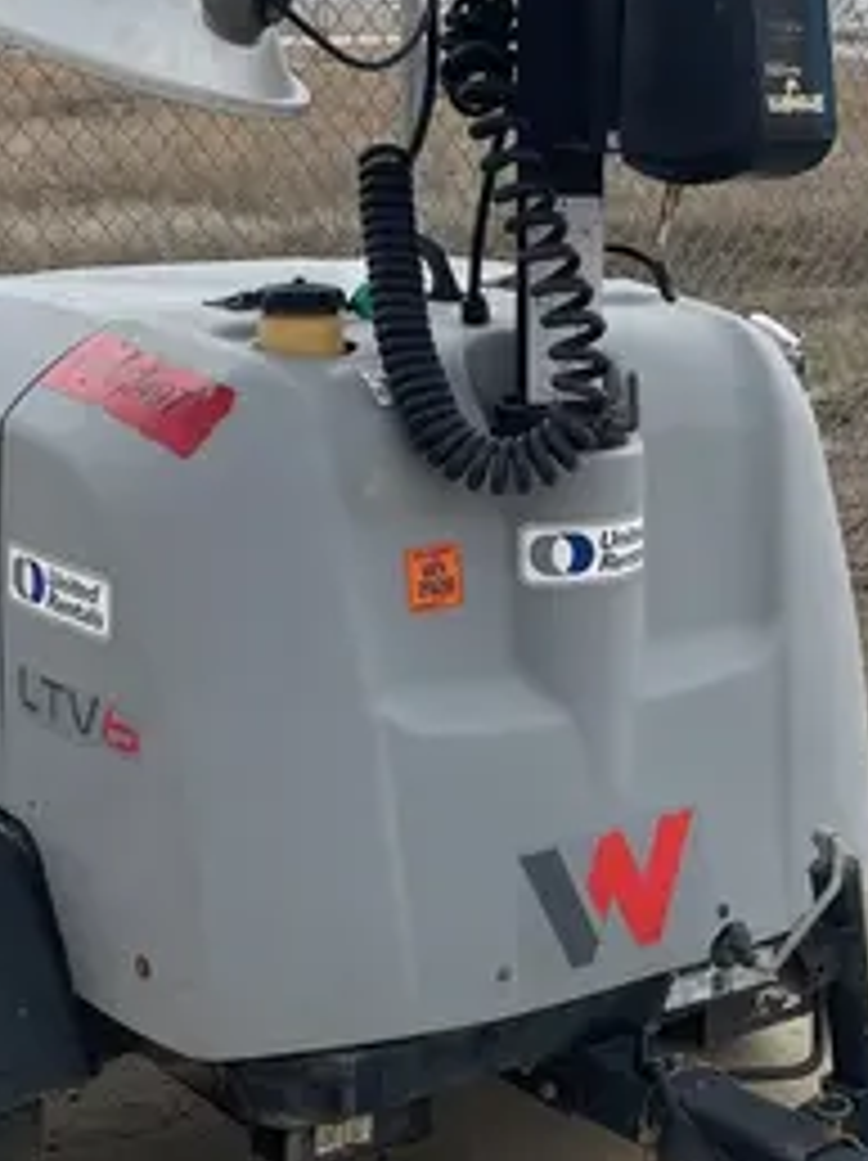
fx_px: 2478
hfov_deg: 19.8
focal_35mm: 74
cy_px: 614
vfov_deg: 26.3
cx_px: 513
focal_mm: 4.2
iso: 32
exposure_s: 1/1171
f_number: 1.6
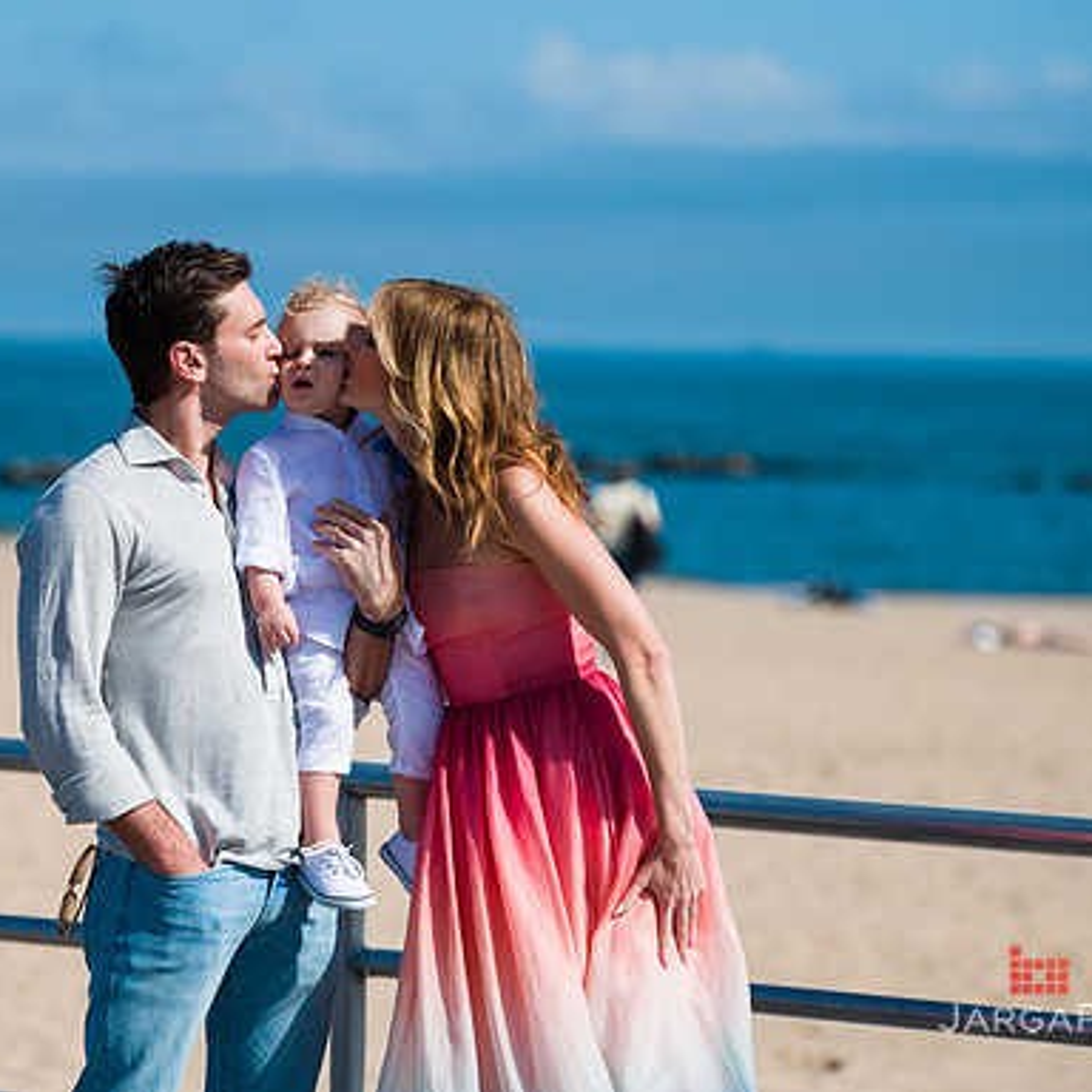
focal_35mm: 154
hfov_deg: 11.3
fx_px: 5496
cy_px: 546
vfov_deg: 11.3
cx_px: 387
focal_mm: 120
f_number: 3.2
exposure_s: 1/5000
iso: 200
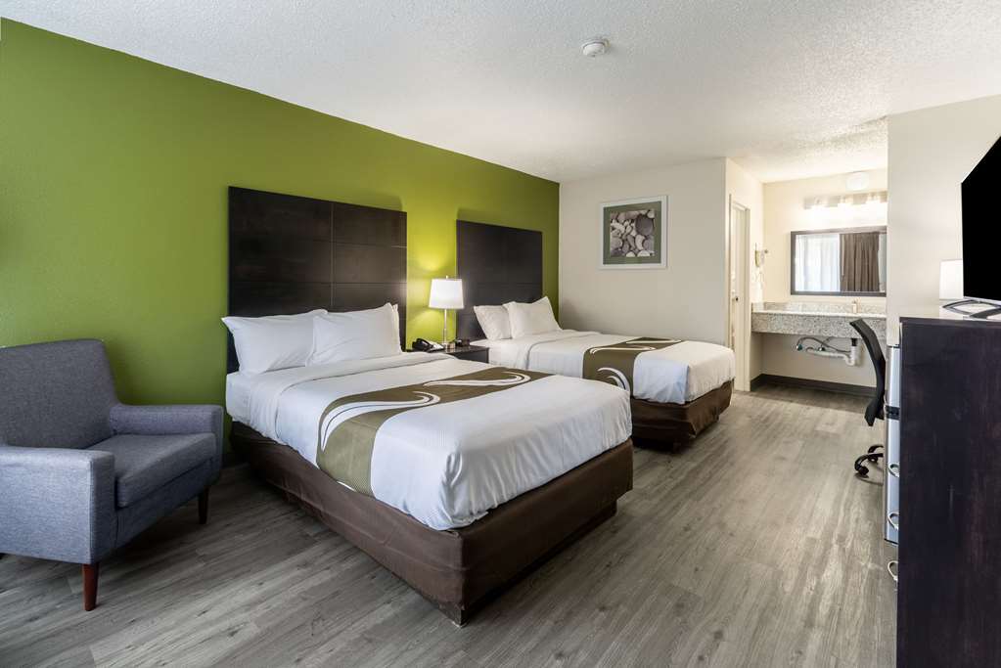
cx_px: 500
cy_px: 334
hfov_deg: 104.2
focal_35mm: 14
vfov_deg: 81.3
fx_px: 389
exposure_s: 1/15
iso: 400
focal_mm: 14
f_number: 8
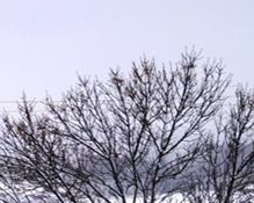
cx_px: -268
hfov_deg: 9.2
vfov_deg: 7.8
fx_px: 1480
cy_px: 231
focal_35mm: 197
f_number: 9
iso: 100
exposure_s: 1/125
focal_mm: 30
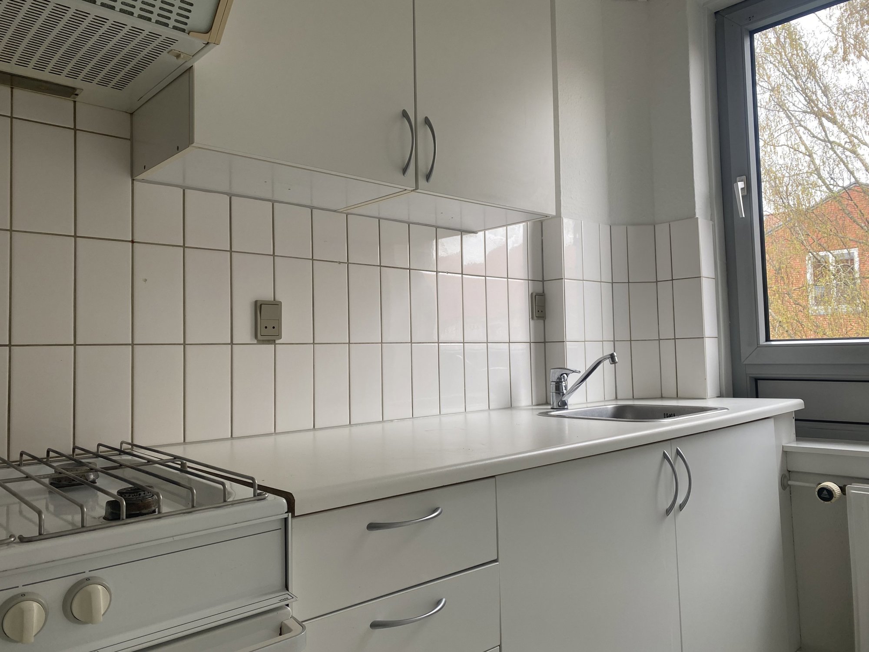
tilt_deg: +2.0
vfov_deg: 53.1
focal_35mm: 26
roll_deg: +1.8
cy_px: 326
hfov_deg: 67.3
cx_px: 434
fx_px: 653
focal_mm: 4.25
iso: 50
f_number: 1.8
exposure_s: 1/121
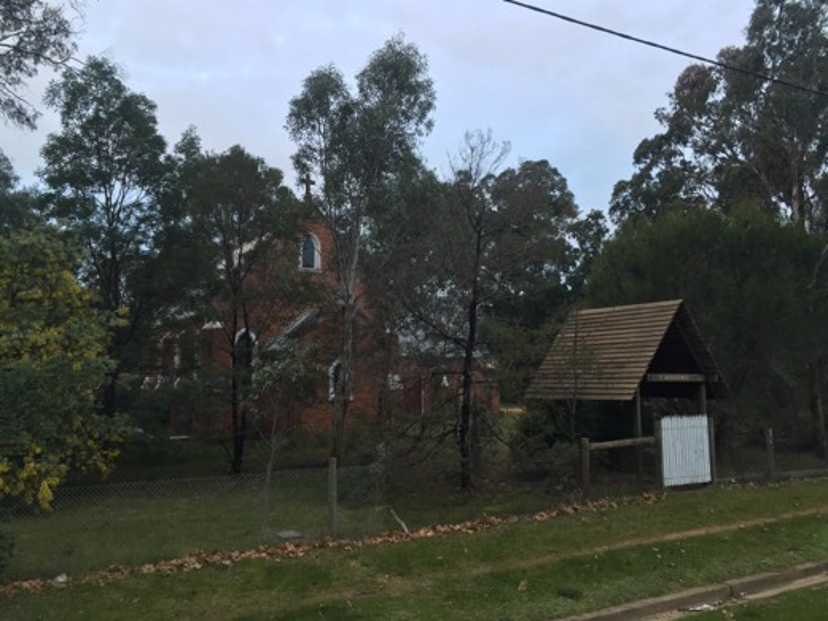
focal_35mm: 29
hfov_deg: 61.7
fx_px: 694
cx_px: 414
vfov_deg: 48.2
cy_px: 310
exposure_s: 1/30
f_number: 2.2
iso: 64
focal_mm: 4.15
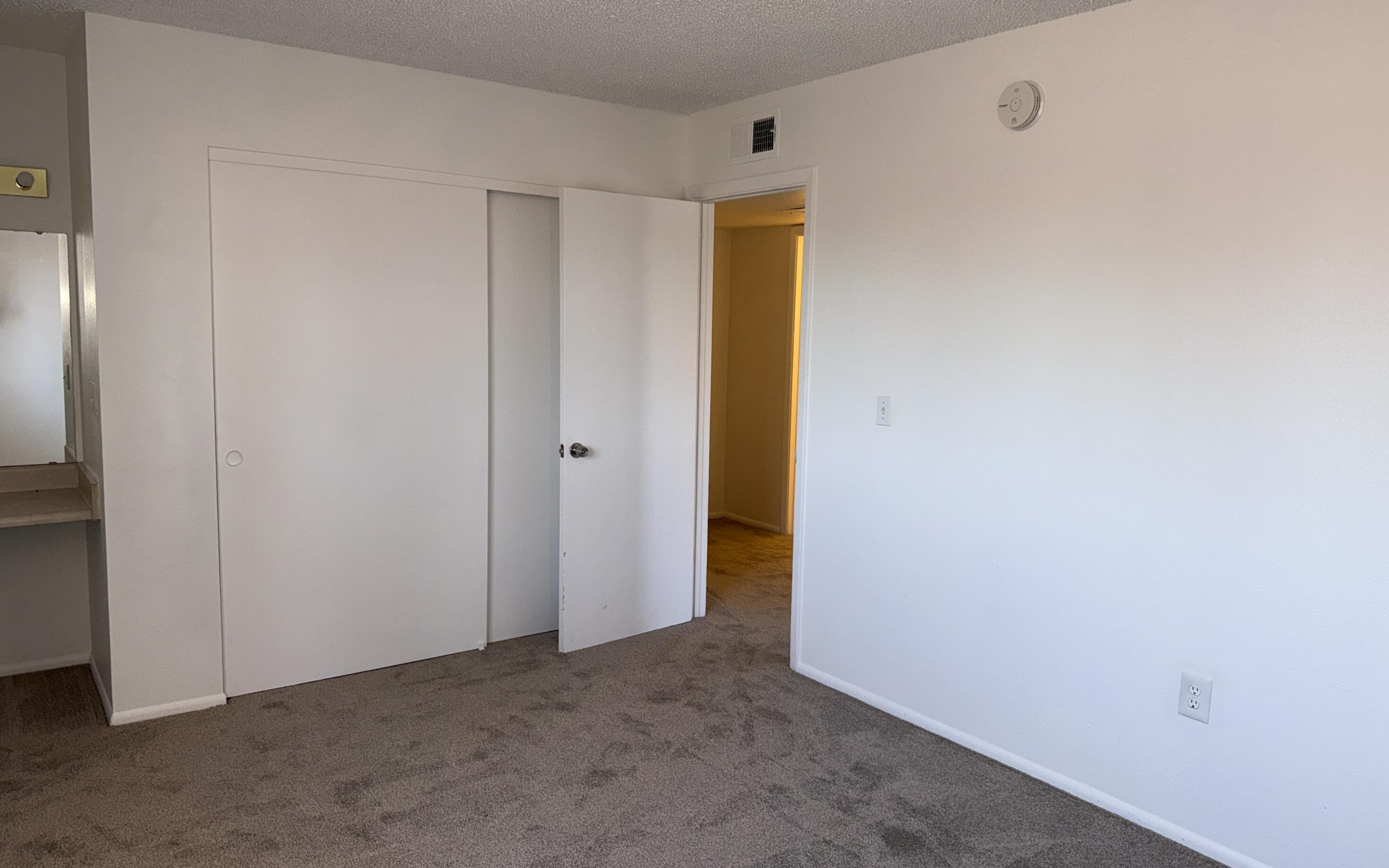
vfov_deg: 47.6
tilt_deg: -5.9
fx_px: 984
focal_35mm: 26
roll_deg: -1.7
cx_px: 680
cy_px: 415
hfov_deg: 70.4
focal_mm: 6.76
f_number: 1.78
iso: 100
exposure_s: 1/120
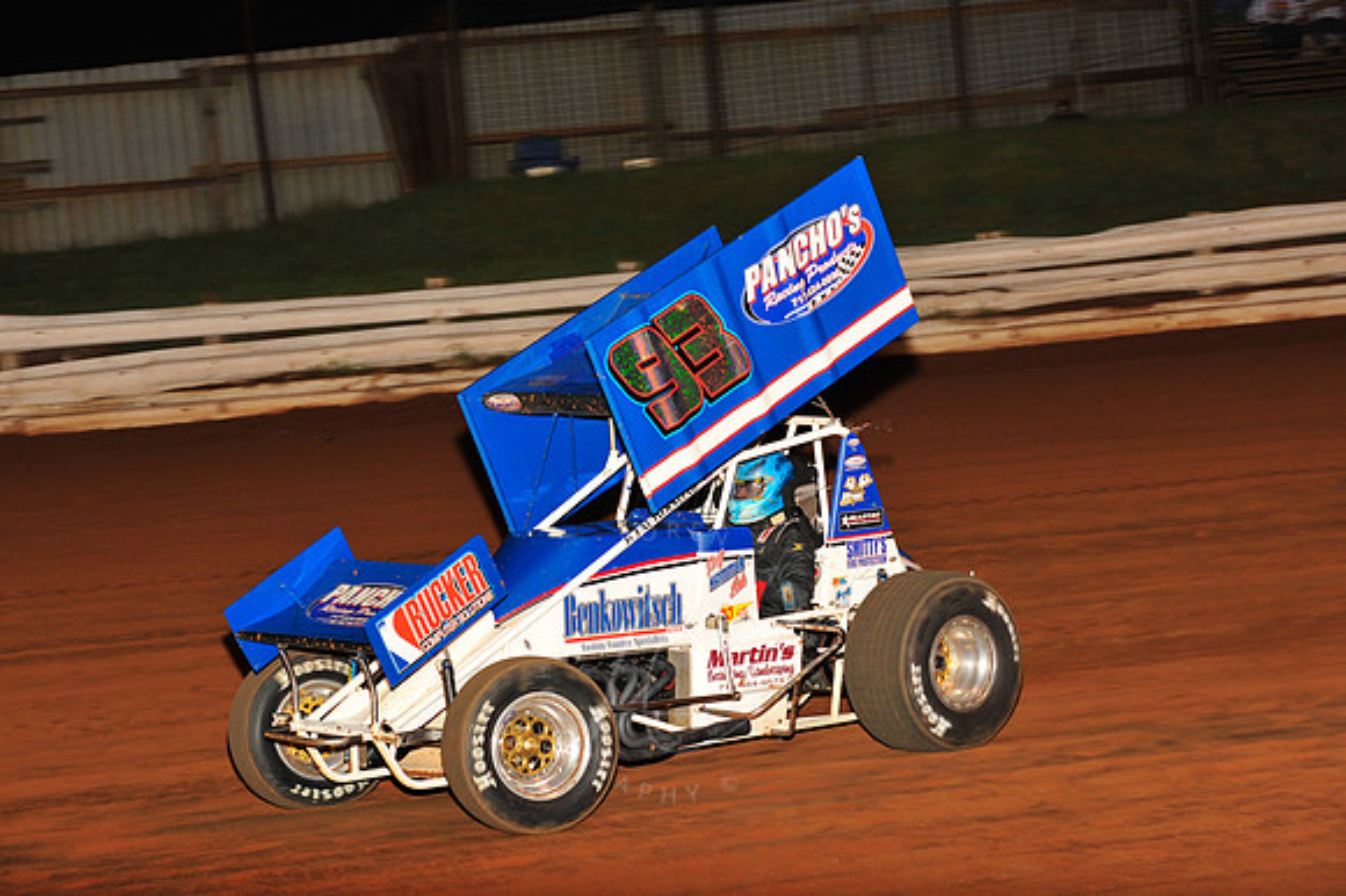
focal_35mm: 100
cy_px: 448
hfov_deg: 20.4
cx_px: 673
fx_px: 3737
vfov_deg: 13.7
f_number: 6.3
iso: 800
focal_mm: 100
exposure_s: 1/320
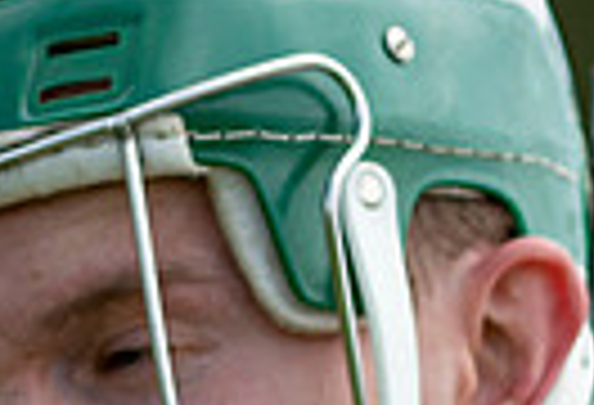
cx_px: 603
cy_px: 530
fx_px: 39078
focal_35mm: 2352
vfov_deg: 0.6
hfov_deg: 0.9
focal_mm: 300
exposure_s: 1/1600
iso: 110
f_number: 2.8
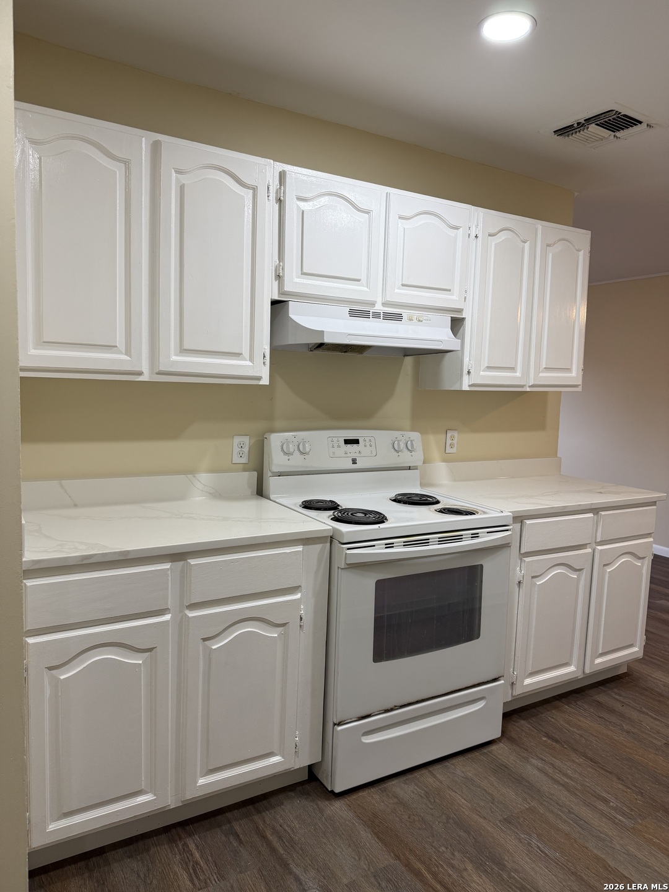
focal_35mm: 24
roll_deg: -1.5
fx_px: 618
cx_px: 334
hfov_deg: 56.8
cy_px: 446
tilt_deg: -4.7
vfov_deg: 71.6
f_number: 1.78
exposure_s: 1/120
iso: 125
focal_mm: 6.76
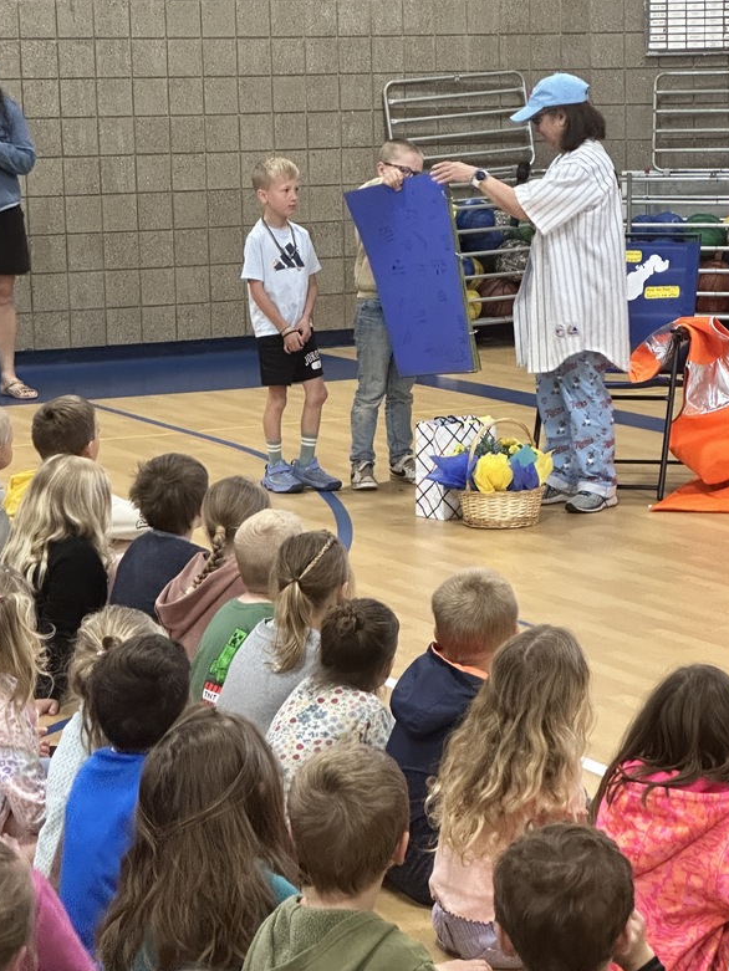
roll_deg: +0.7
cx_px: 463
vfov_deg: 19.4
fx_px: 2835
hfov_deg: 14.6
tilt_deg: -6.6
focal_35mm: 101
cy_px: 394
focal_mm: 9
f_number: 2.8
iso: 500
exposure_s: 1/41
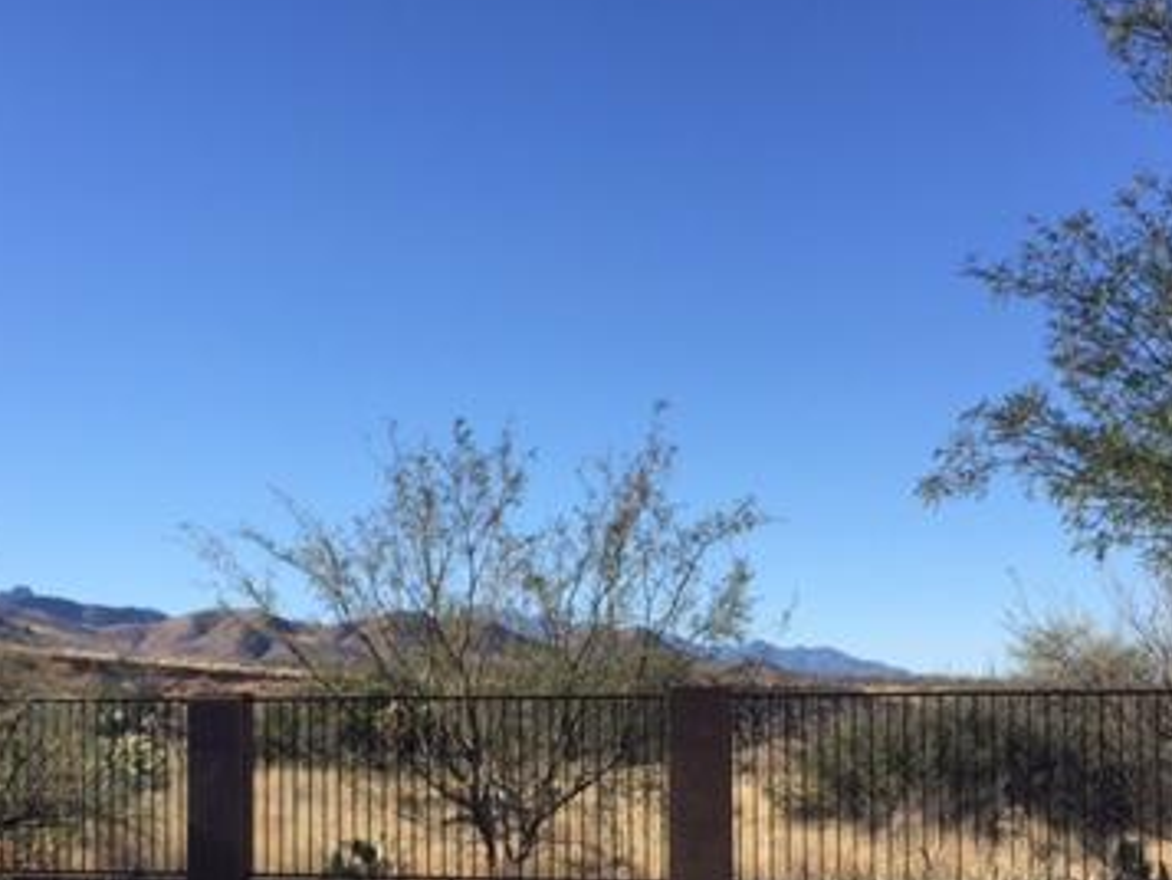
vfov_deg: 27.4
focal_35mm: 52
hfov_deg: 36.8
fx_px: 1761
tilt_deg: -1.6
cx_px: 607
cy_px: 736
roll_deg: +0.6
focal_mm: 4.15
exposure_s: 1/1582
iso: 32
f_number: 2.2
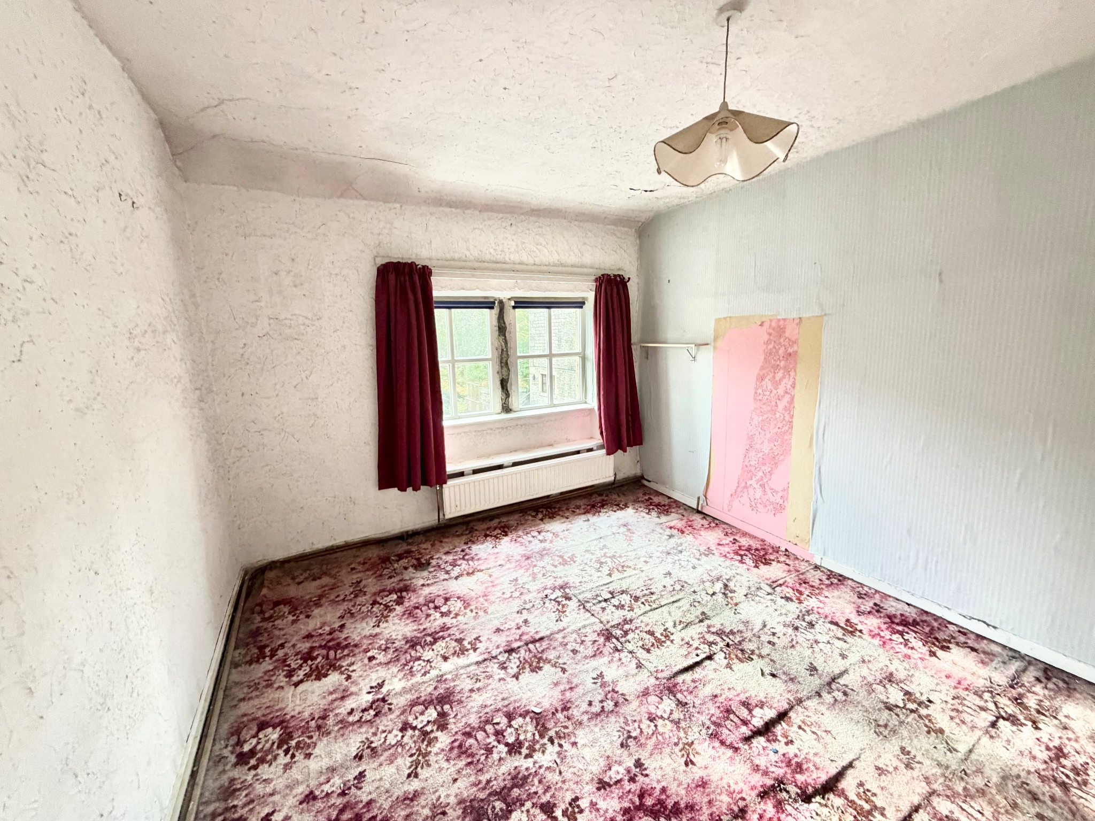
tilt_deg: -5.3
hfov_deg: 102.1
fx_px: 443
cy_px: 410
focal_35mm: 14
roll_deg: -0.3
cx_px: 548
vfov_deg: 85.7
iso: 320
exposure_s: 1/113
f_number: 2.2
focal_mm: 2.22
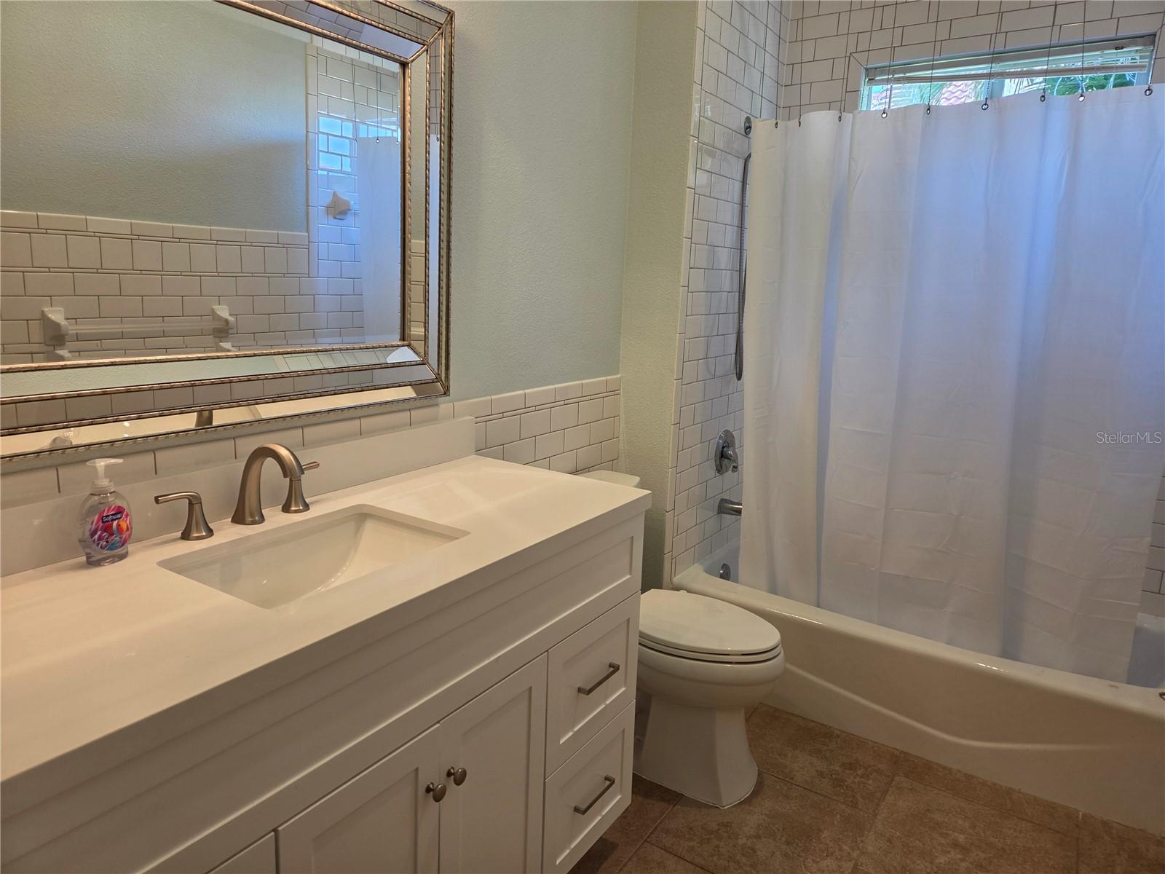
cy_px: 437
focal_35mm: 23
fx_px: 774
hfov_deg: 73.9
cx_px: 582
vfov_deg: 58.9
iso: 200
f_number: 1.8
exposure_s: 1/120
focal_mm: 5.4
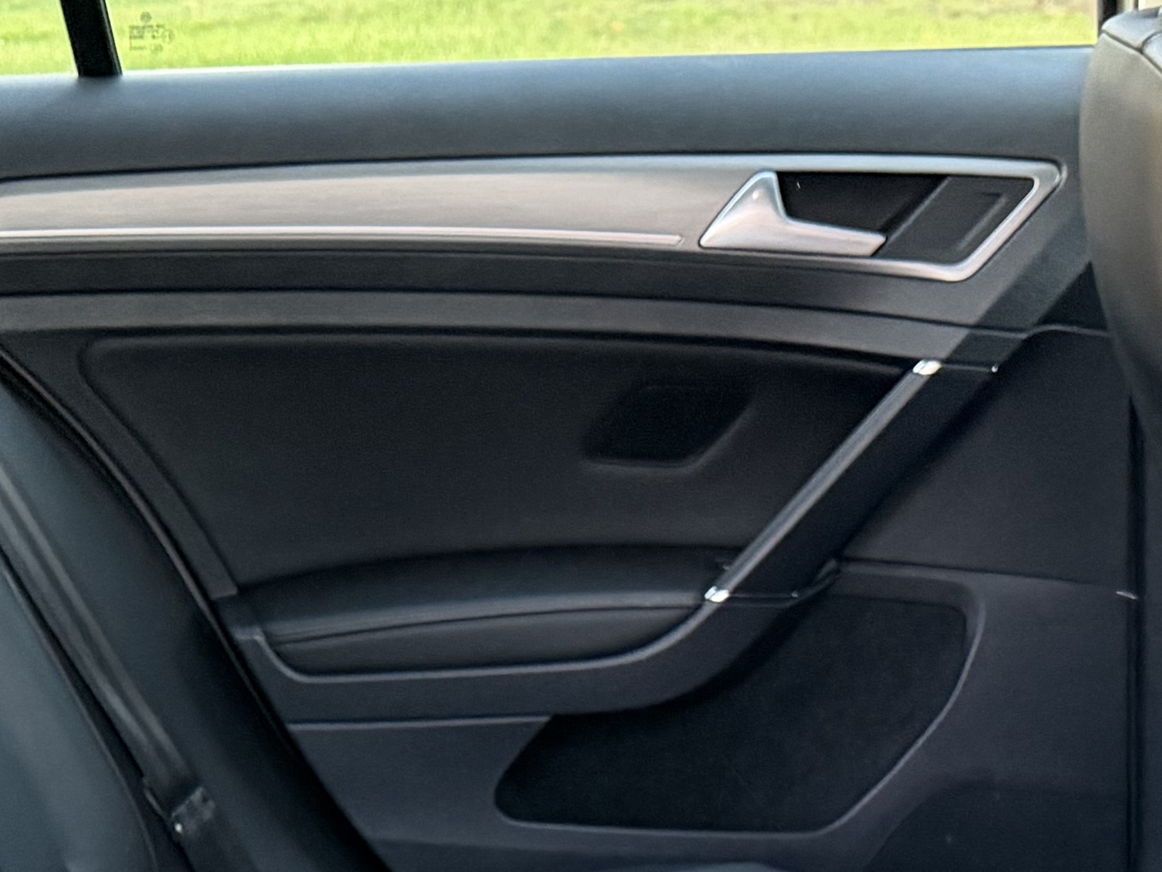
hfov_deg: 22.6
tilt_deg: -29.8
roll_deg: +3.1
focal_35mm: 86
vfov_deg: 15.5
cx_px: 362
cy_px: 1404
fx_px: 2887
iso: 640
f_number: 1.78
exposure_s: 1/60
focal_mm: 6.76
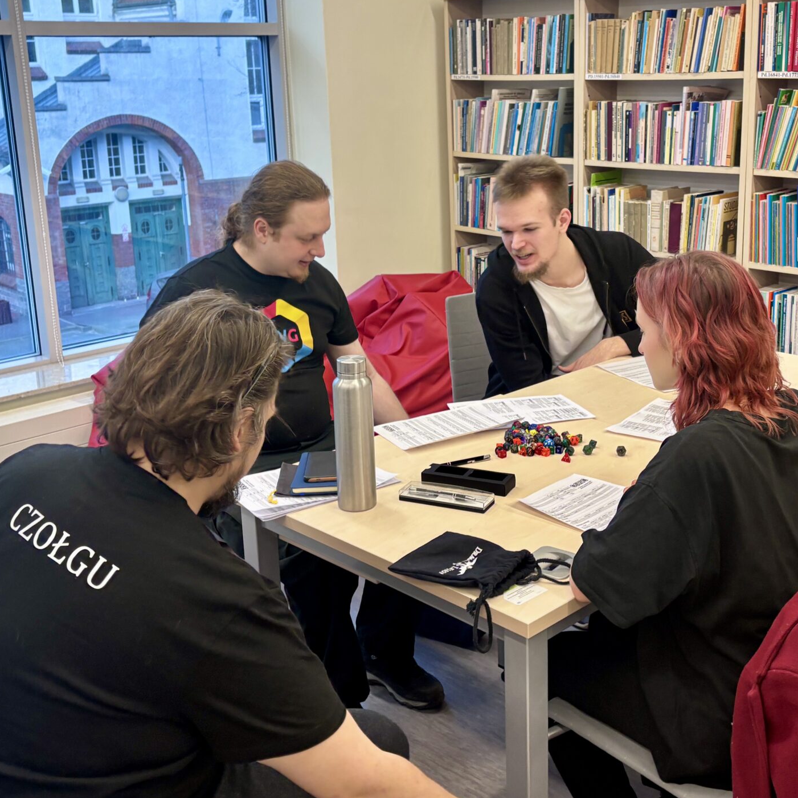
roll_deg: +0.8
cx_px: 470
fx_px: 1095
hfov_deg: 39.9
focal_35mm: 42
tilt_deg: -14.5
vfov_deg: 39.9
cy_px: 332
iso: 80
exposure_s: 1/50
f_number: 1.6
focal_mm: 5.96
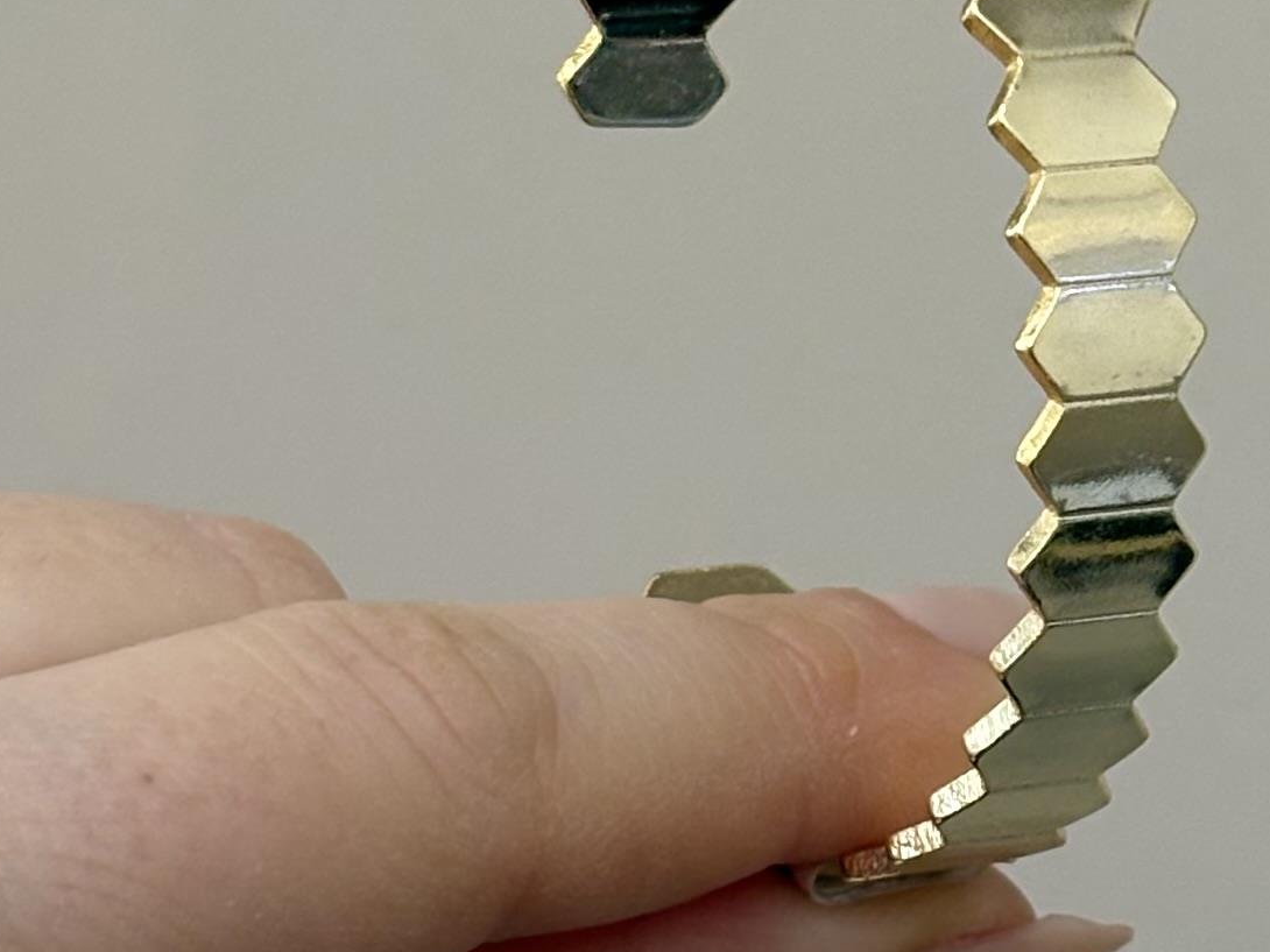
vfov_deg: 12.7
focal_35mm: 116
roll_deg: +0.2
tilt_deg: +6.4
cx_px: 895
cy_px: 234
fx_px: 4255
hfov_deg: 16.9
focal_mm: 5.96
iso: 50
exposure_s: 1/100
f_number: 1.6
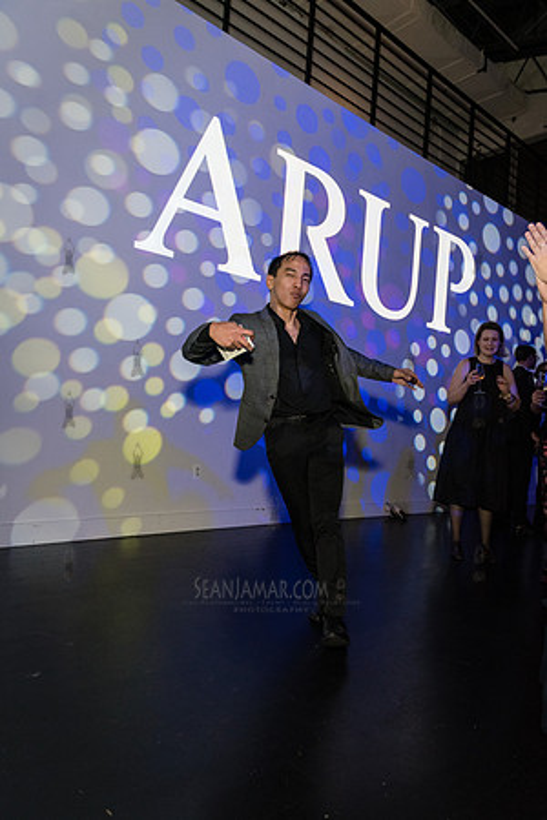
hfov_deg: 53.1
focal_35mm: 24
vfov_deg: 73.7
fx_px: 547
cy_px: 410
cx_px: 274
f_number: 4.5
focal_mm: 24
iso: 5000
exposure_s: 1/160
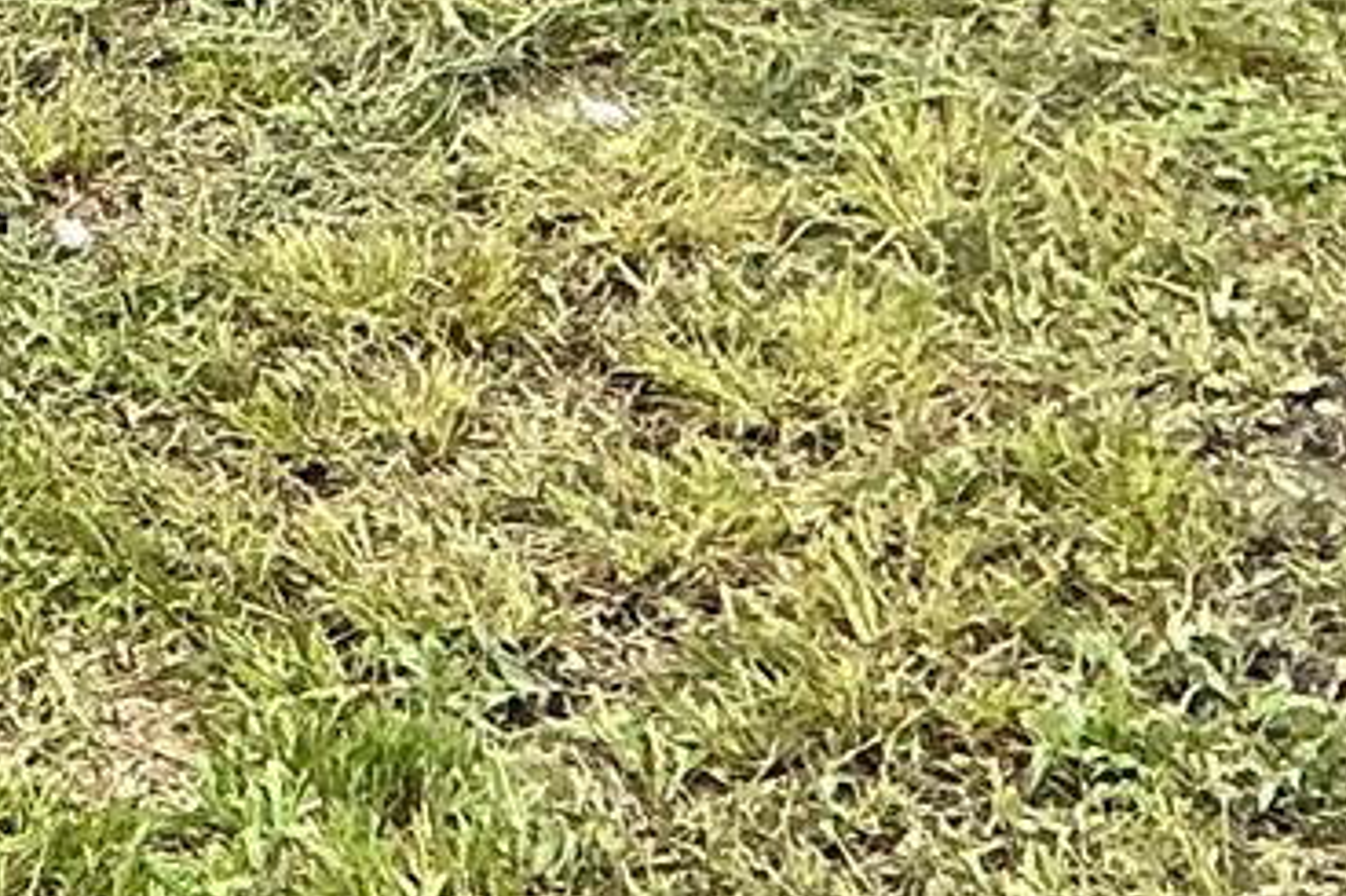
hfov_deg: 11.1
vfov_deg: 7.7
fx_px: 6054
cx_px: -1620
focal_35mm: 162
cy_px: -1426
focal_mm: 3
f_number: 1.8
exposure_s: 1/962
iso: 25
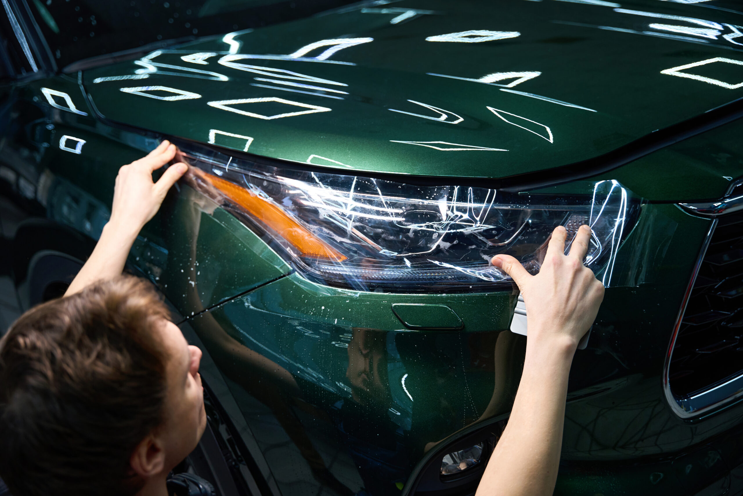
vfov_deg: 31.5
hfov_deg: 45.9
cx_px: 372
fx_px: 877
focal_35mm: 42
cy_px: 248
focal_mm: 42.5
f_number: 2.8
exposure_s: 1/250
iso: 800
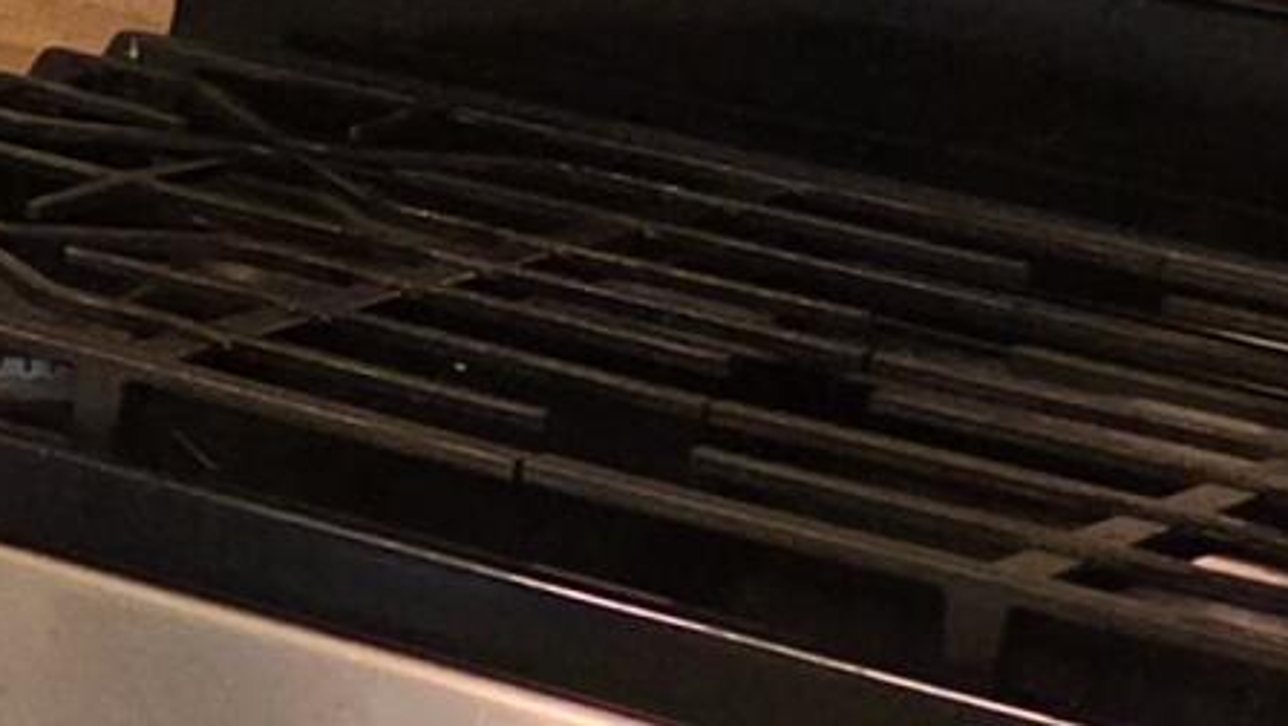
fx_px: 5741
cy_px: -550
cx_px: -2838
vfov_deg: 7.1
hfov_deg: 9.4
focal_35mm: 168
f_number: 1.8
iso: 320
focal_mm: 5.4
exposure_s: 1/120
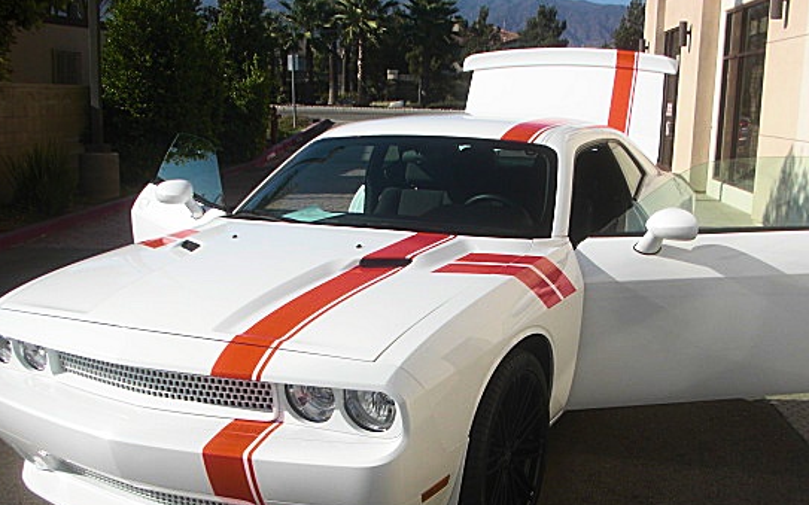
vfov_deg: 28.4
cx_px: 453
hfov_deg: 44.3
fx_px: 992
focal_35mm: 45
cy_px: 334
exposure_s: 1/200
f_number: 7.9
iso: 50
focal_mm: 6.3
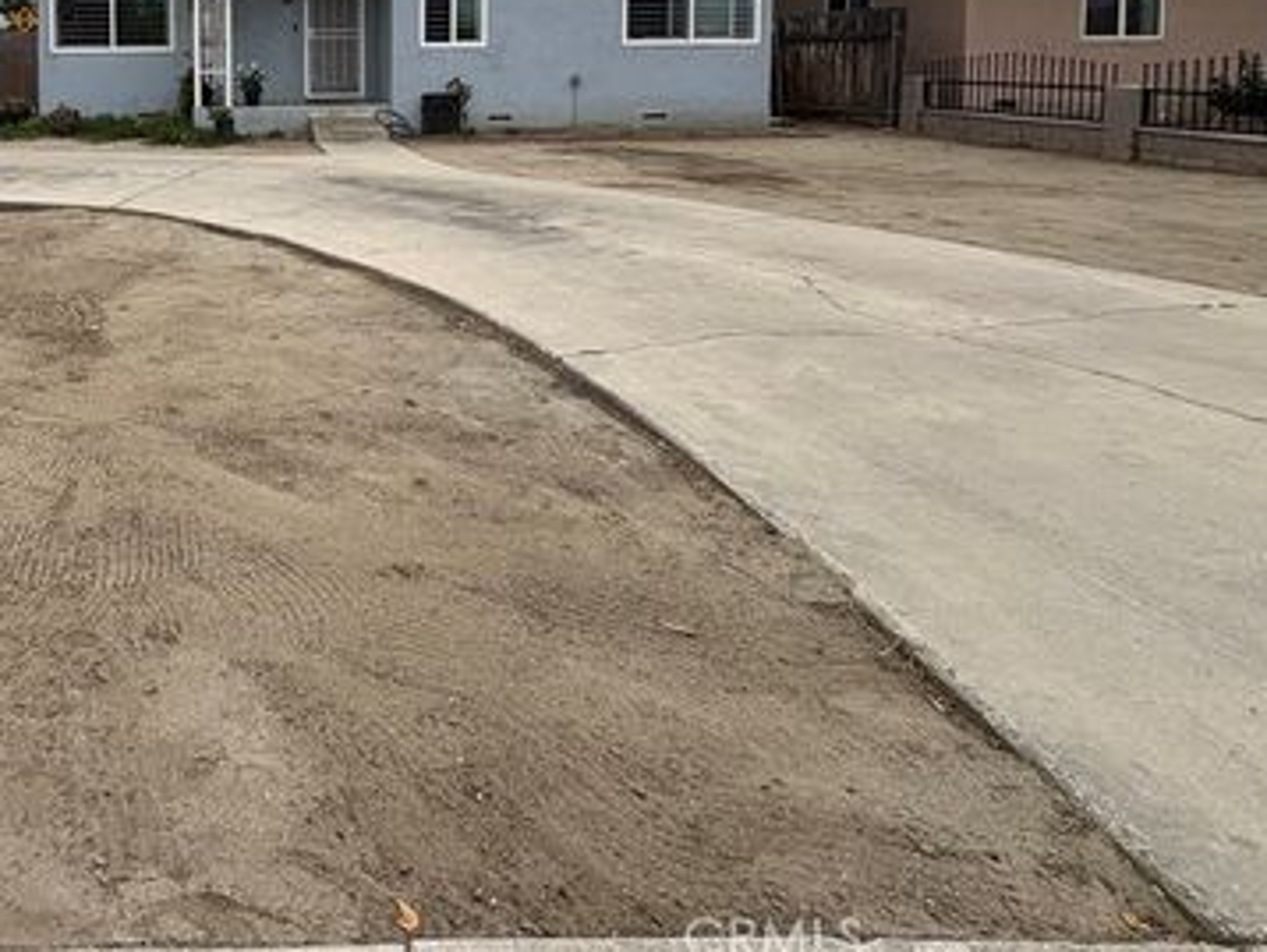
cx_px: 223
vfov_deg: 49.7
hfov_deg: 62.4
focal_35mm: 25
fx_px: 916
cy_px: 120
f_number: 2.2
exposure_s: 1/2415
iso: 50
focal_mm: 2.22
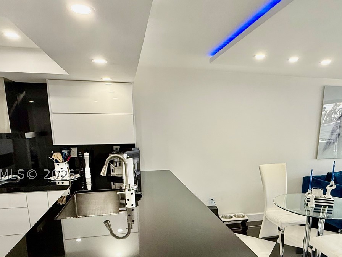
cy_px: 174
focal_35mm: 25
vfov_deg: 53.6
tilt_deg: -10.3
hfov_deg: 69.1
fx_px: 247
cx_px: 192
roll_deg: -0.4
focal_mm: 2.22
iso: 160
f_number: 2.2
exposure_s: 1/120
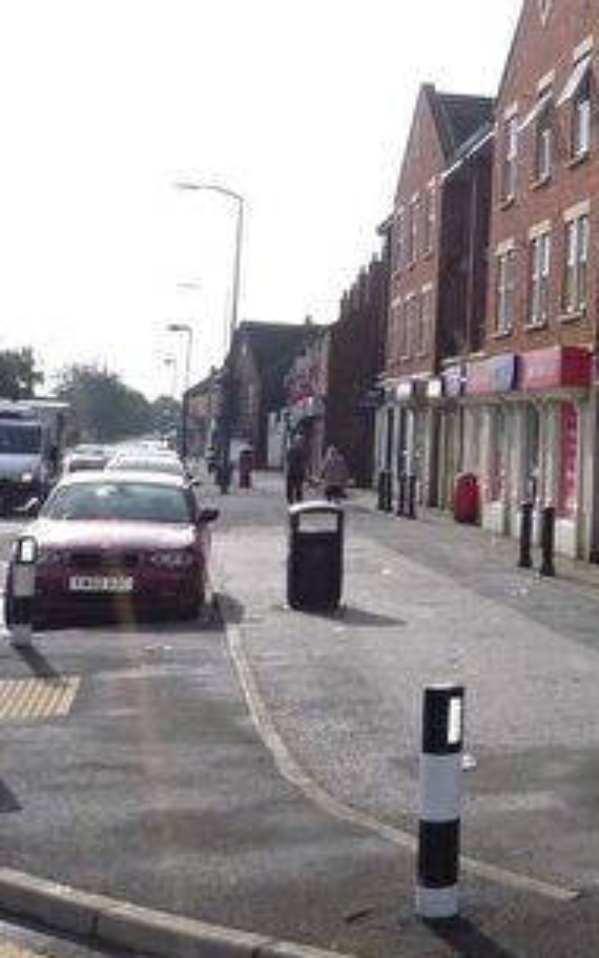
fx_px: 1593
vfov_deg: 32.7
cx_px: 927
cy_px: 213
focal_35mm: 61
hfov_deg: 18.6
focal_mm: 4.5
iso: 100
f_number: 5.6
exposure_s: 1/400
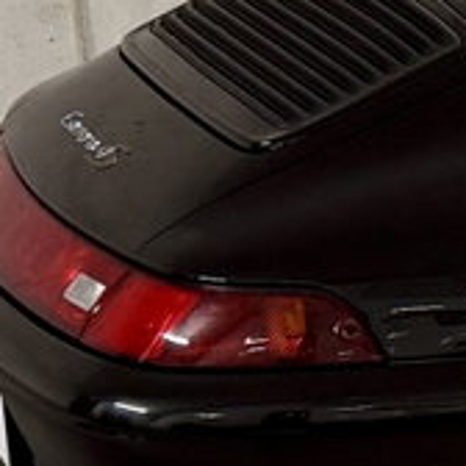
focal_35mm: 129
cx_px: 1193
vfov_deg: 13.1
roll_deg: +0.1
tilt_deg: -13.7
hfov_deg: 11.0
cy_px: -114
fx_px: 1965
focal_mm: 6.76
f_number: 1.78
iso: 160
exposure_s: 1/50
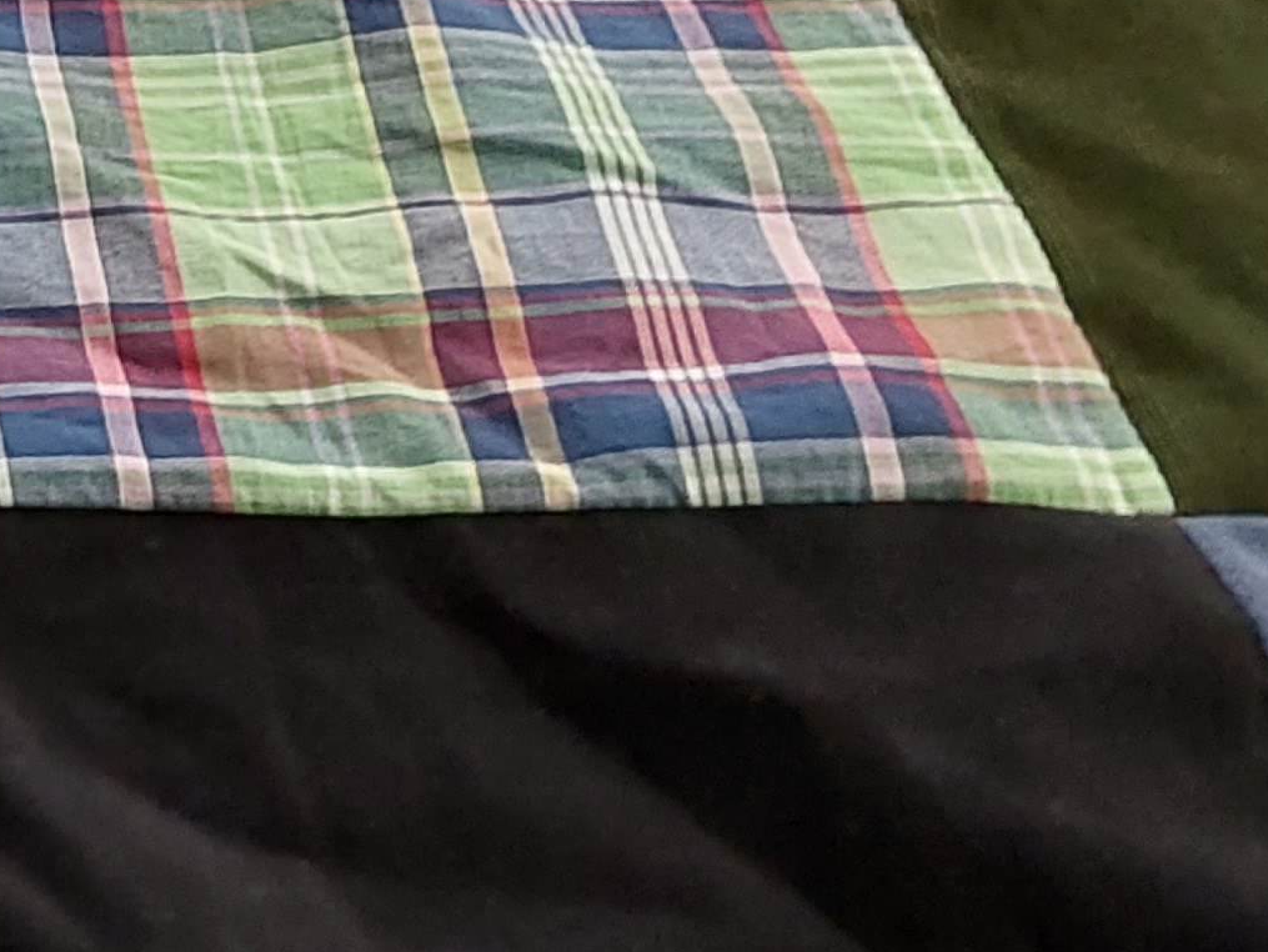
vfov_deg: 15.6
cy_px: -284
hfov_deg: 19.7
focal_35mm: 90
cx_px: -475
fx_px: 3298
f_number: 1.9
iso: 160
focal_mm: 2.91
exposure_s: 1/60
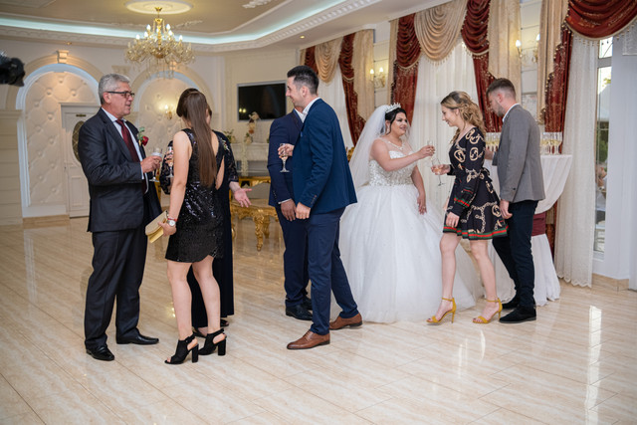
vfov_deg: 37.9
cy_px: 212
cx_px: 318
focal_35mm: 35
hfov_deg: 54.4
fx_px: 619
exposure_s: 1/250
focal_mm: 23
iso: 400
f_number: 2
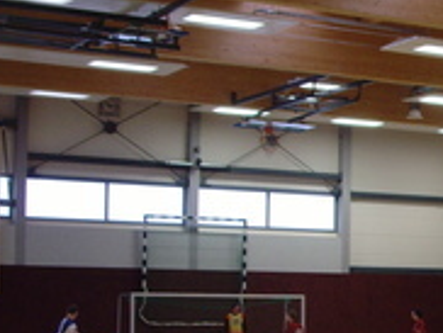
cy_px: 293
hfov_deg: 17.3
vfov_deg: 13.8
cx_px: 572
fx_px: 1371
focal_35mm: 107
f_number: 3.5
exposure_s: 1/30
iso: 200
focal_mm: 6.6
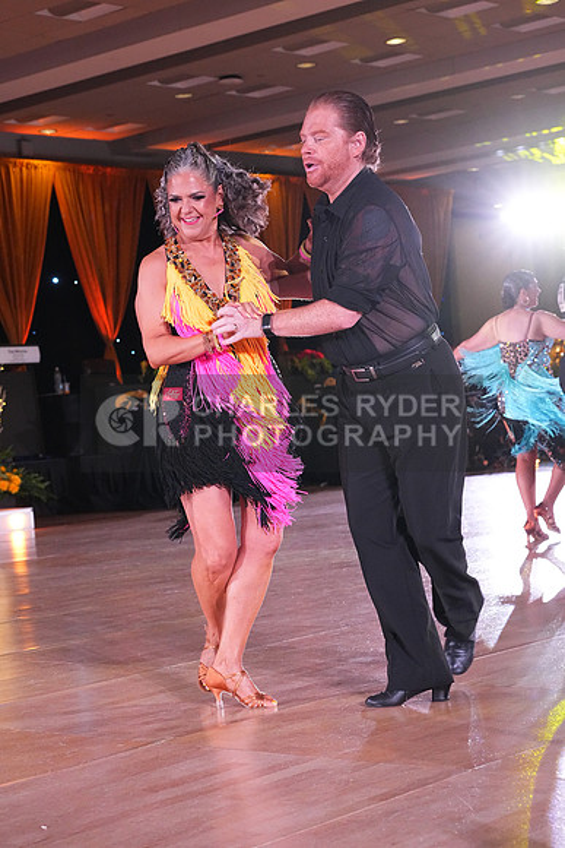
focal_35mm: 70
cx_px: 282
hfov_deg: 19.5
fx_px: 1647
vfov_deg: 28.8
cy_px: 424
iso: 8000
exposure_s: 1/400
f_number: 6.3
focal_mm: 70
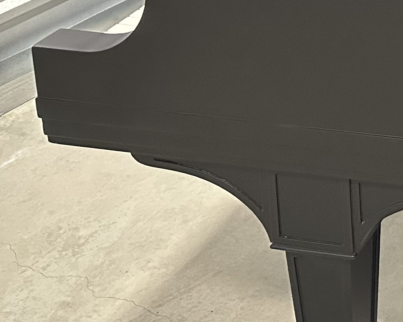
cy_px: -248
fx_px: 1085
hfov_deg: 17.5
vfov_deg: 14.8
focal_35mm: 91
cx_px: 703
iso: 640
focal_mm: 6.86
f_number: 1.78
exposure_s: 1/60
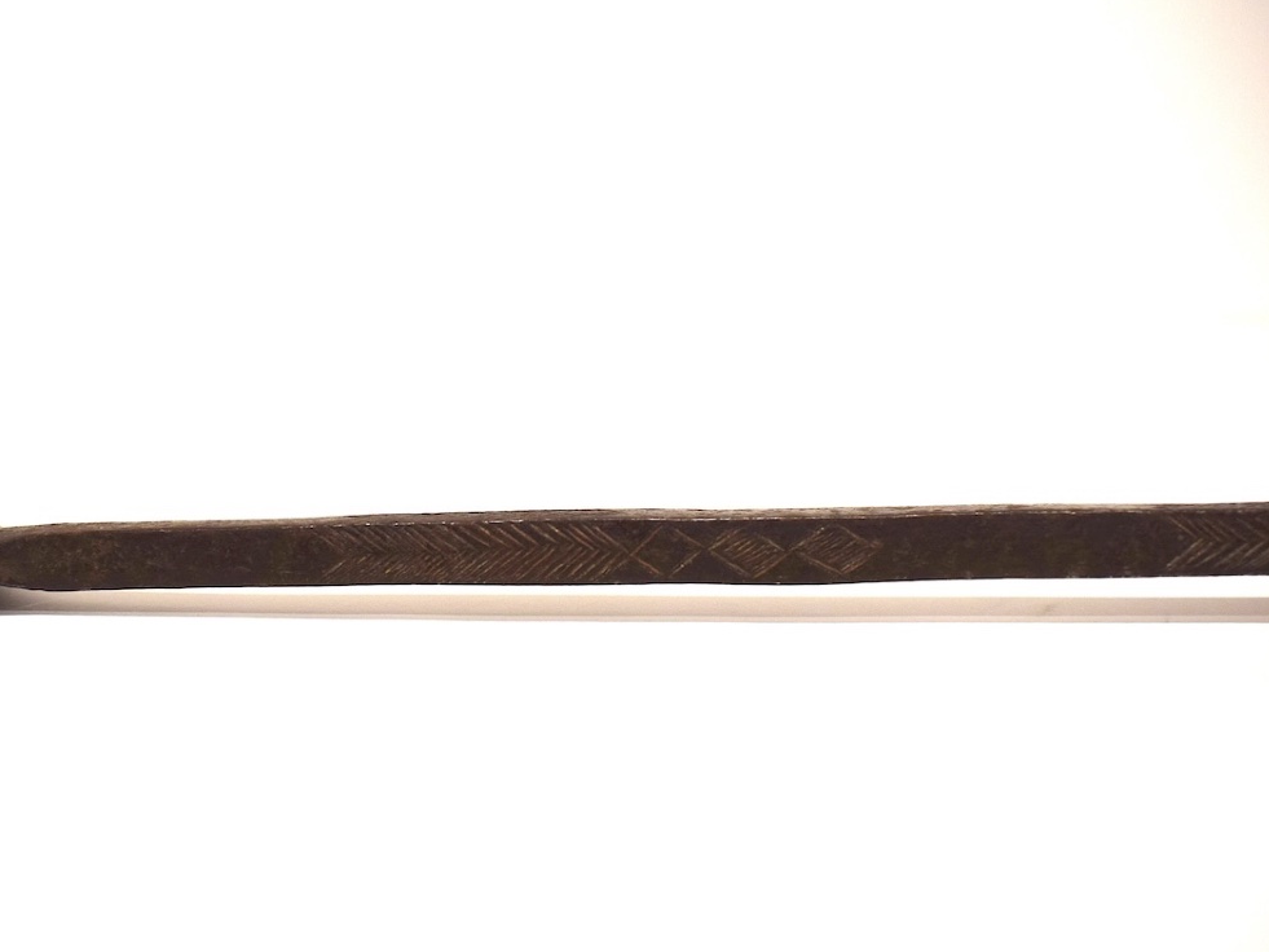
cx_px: 504
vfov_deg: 35.5
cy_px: 481
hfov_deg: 45.9
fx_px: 1488
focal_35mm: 41
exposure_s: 1/125
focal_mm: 23
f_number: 5.6
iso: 400
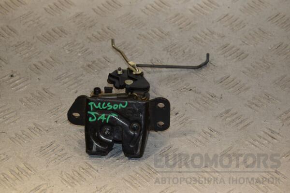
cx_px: 145
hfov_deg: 19.5
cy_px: 96
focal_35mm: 105
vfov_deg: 13.0
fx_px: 846
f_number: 8
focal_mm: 70
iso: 800
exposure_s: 1/200
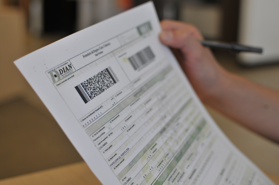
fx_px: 406
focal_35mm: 52
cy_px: 92
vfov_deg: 25.7
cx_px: 140
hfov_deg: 37.9
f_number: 2.8
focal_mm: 35
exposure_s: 1/100
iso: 200
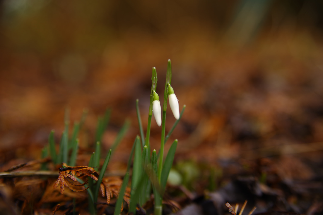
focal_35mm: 75
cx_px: 162
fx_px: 673
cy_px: 108
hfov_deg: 27.0
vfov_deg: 18.2
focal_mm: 75
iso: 100
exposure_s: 1/30
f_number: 3.5
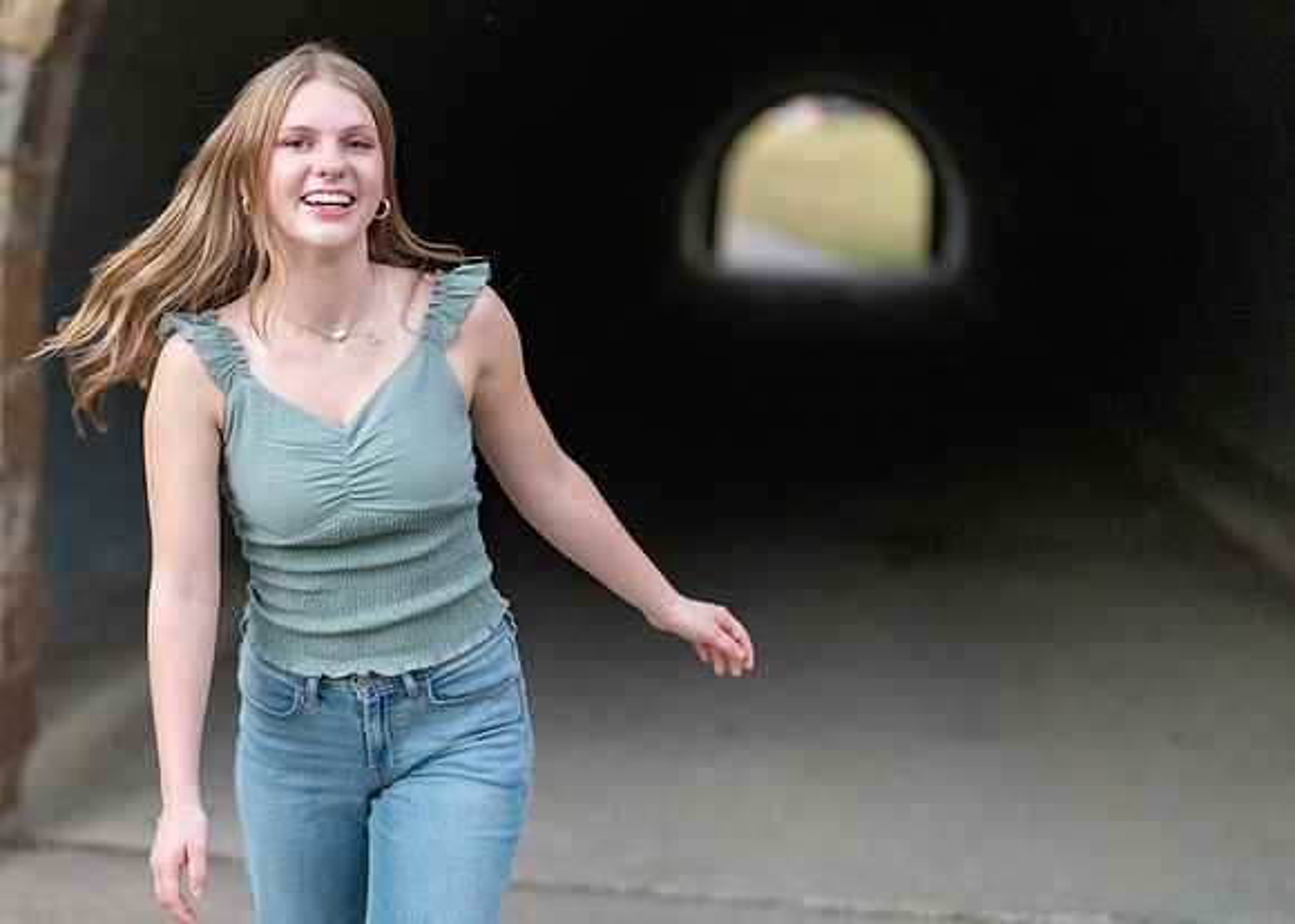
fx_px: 2543
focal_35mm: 69
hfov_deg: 28.3
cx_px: 407
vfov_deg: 20.6
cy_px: 404
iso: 1600
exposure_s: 1/1000
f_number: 1.2
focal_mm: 50
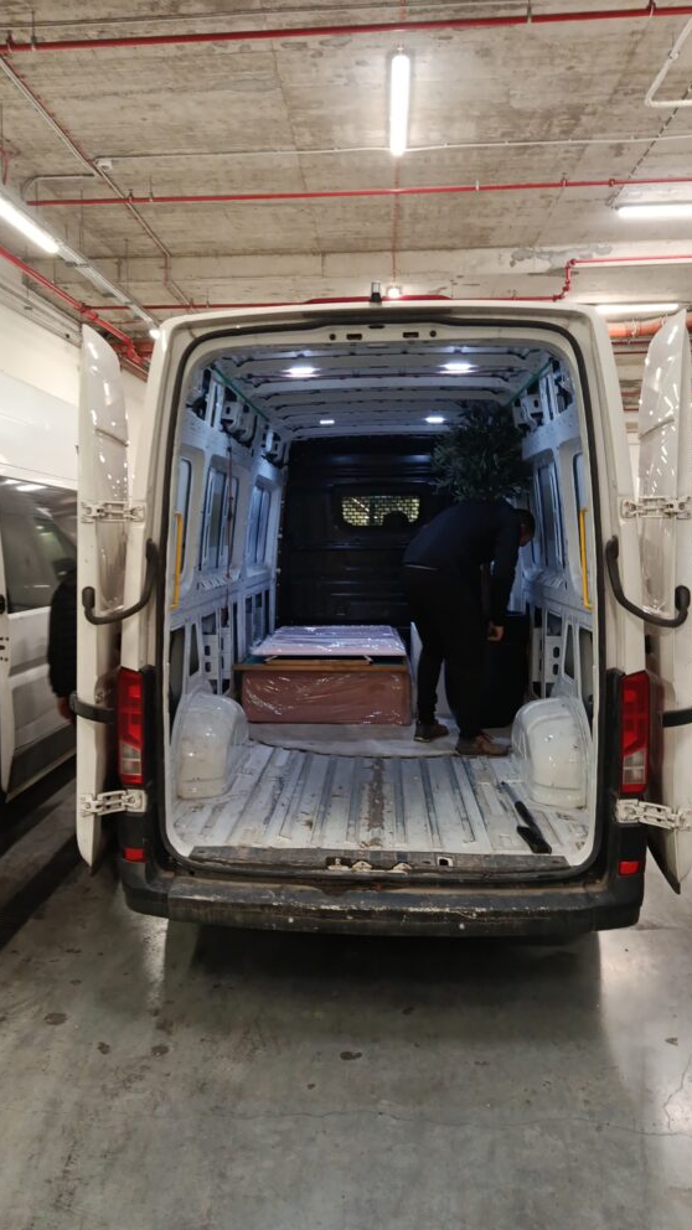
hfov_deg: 42.8
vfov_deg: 69.9
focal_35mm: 27
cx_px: 311
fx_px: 881
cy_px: 625
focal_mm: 5.24
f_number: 1.7
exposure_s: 1/33.3
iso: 1102
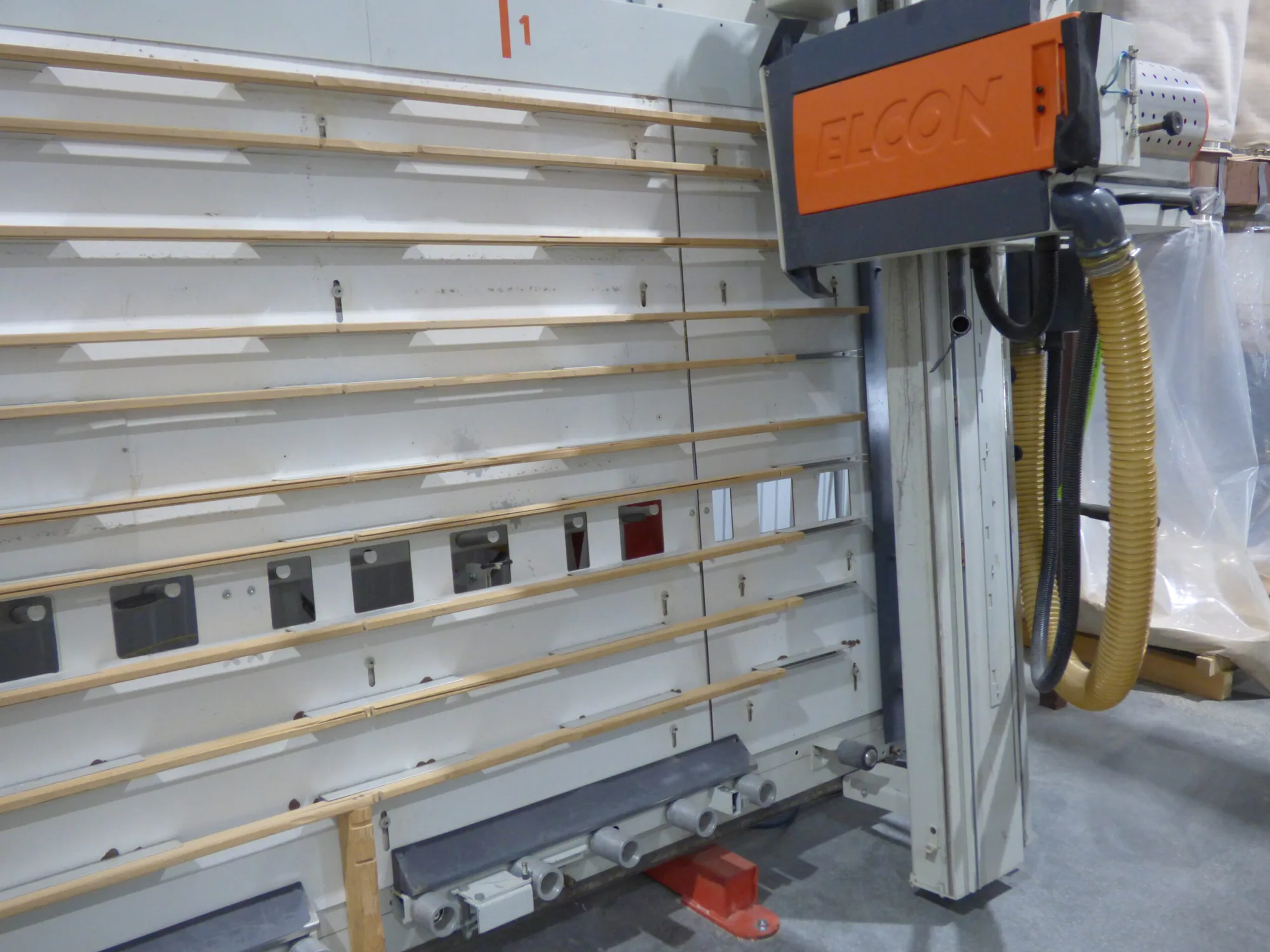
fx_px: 1174
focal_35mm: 32
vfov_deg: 44.2
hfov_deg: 56.8
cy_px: 476
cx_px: 635
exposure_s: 1/60
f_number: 3.4
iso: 400
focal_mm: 5.78
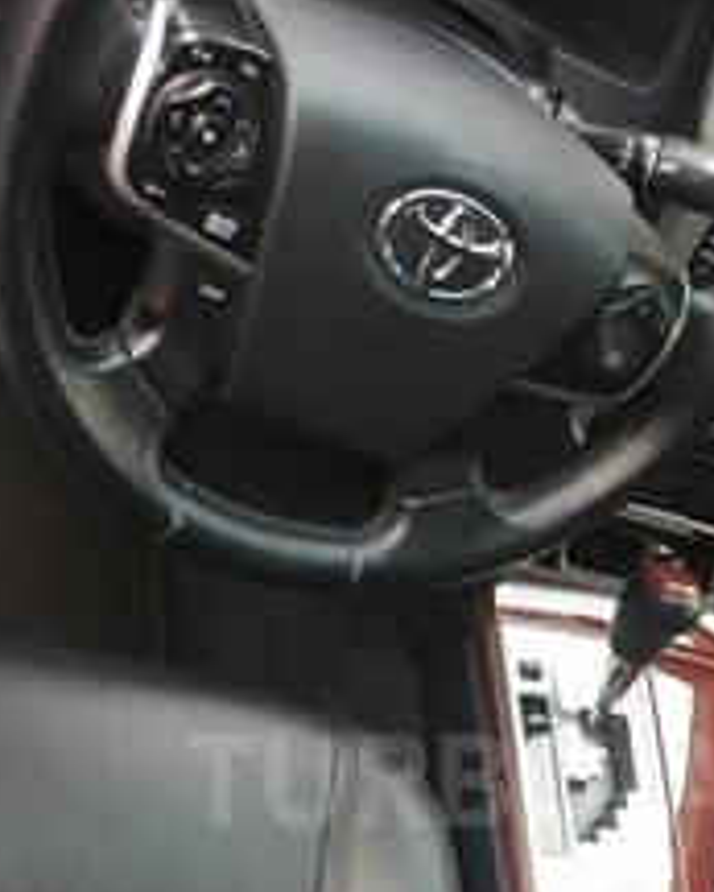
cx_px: 504
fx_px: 1716
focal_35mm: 65
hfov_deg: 23.3
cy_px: 780
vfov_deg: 28.2
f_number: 2.2
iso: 32
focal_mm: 4.15
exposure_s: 1/17
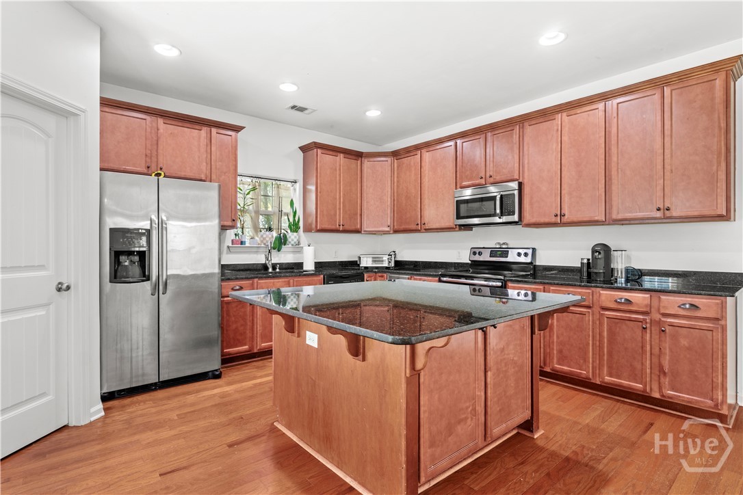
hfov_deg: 95.0
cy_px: 248
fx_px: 341
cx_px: 372
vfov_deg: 72.1
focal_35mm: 16
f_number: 8
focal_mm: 11
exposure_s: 2
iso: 250
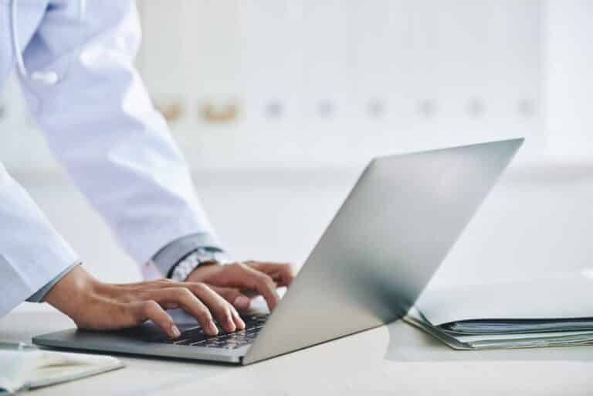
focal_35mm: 135
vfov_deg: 10.2
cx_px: 296
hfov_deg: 15.2
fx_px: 2224
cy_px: 198
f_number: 2.8
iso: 400
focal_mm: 135
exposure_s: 1/125
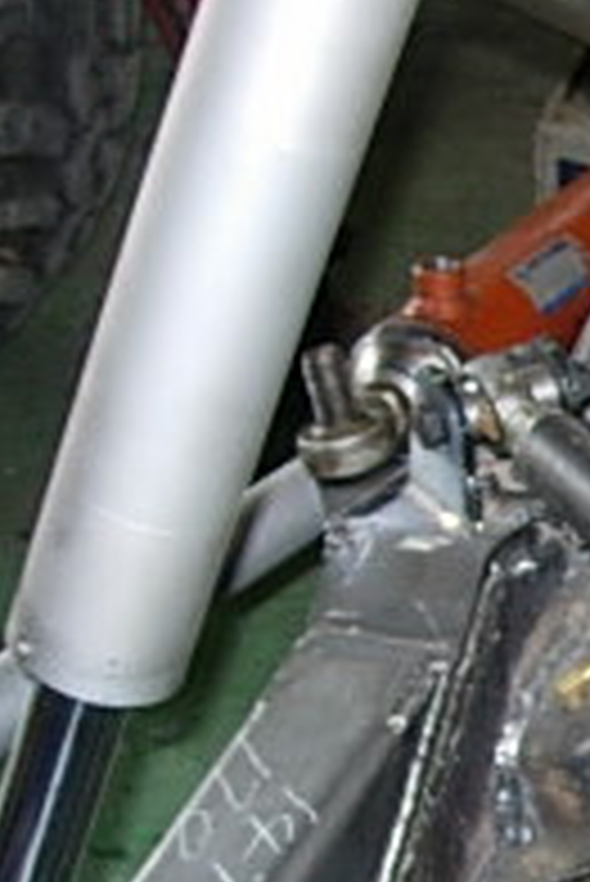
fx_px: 3165
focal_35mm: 129
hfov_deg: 10.0
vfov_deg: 15.8
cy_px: 684
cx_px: 1108
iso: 79
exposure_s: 1/64
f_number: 2.8
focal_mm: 7.8
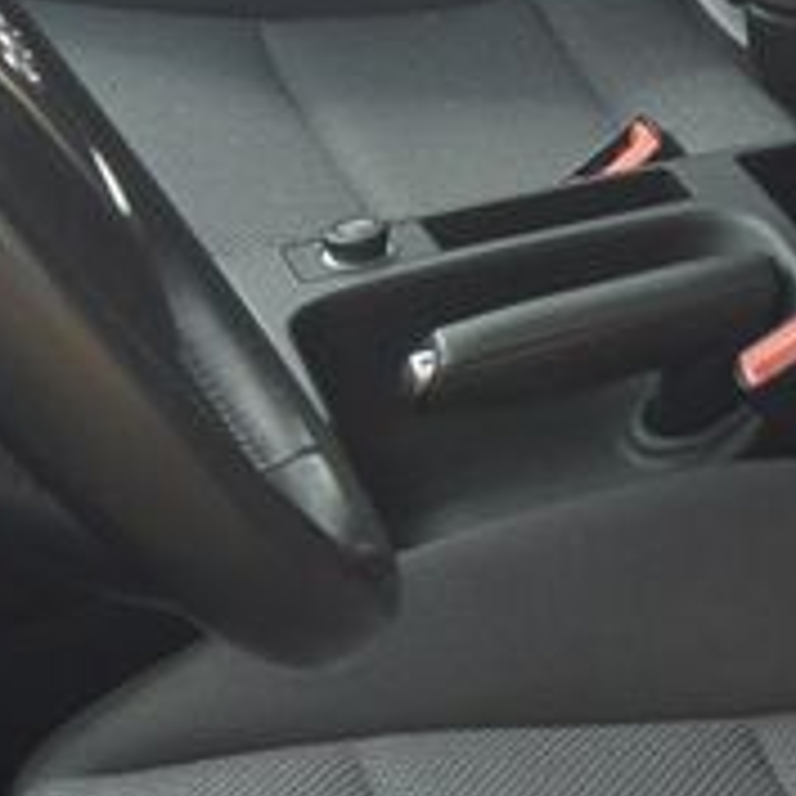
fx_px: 3460
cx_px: 1309
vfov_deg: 13.1
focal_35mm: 133
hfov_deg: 12.3
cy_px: 317
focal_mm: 10
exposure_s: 1/400
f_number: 3.5
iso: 160
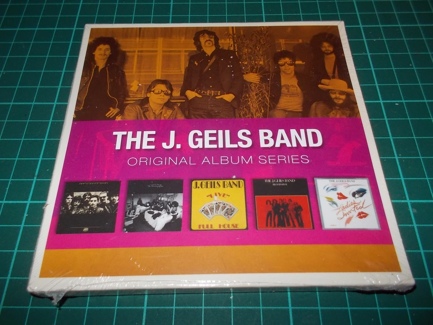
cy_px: 162
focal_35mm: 29
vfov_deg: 48.2
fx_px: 363
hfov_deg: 61.7
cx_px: 216
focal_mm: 4.1
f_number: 3.3
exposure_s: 1/30
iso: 200
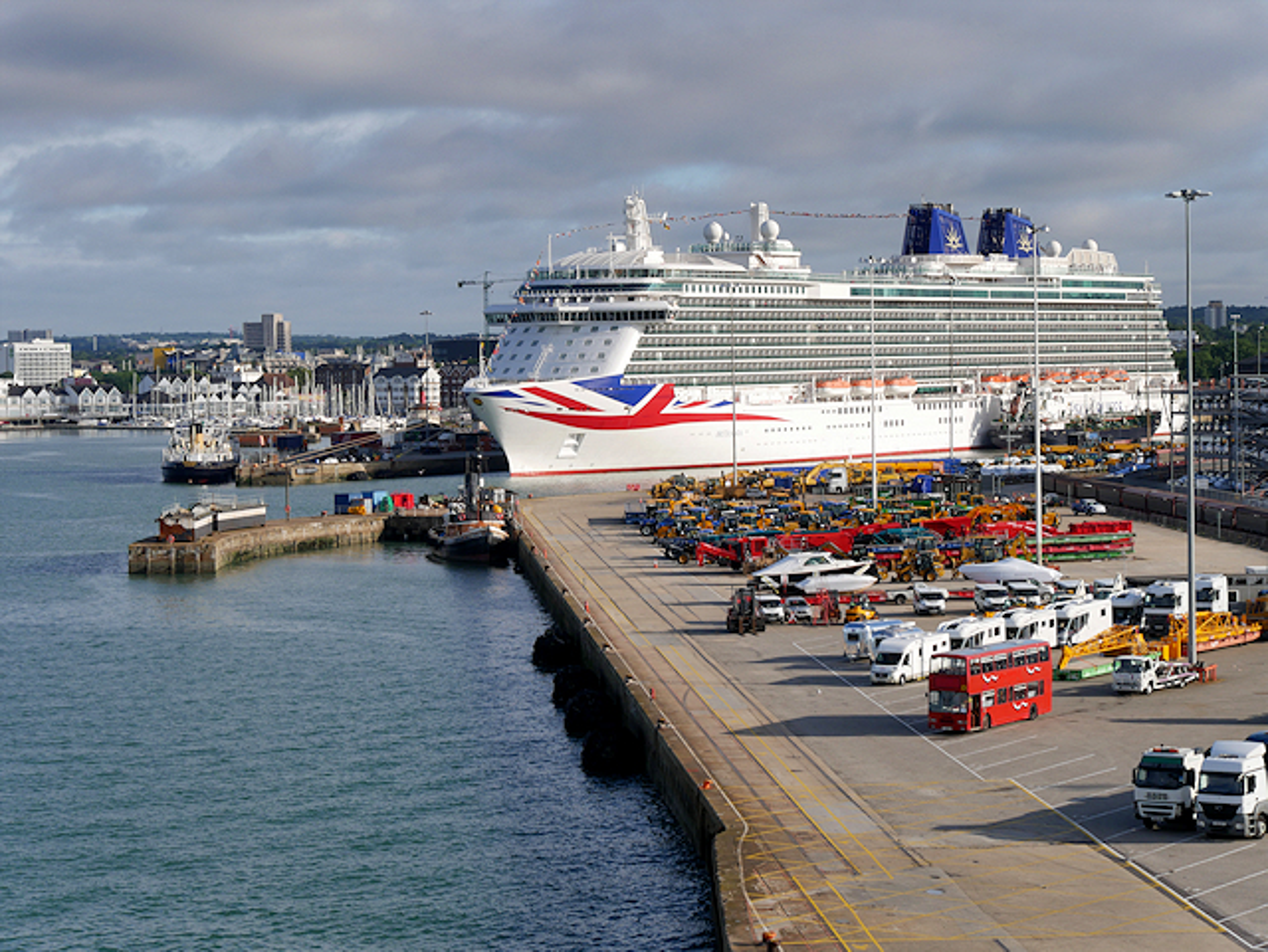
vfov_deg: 16.1
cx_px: 634
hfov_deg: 21.3
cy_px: 476
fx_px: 3373
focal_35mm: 92
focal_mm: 46
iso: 200
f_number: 9
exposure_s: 1/320
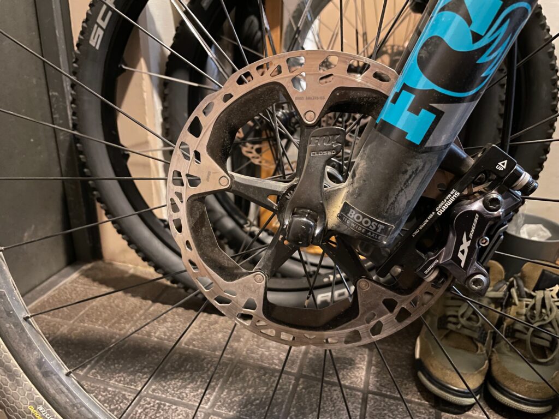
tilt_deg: -22.6
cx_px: 280
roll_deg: -1.4
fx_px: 420
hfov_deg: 67.3
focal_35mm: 26
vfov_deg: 53.1
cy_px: 210
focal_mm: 4.2
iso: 500
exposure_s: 1/13
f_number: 1.6
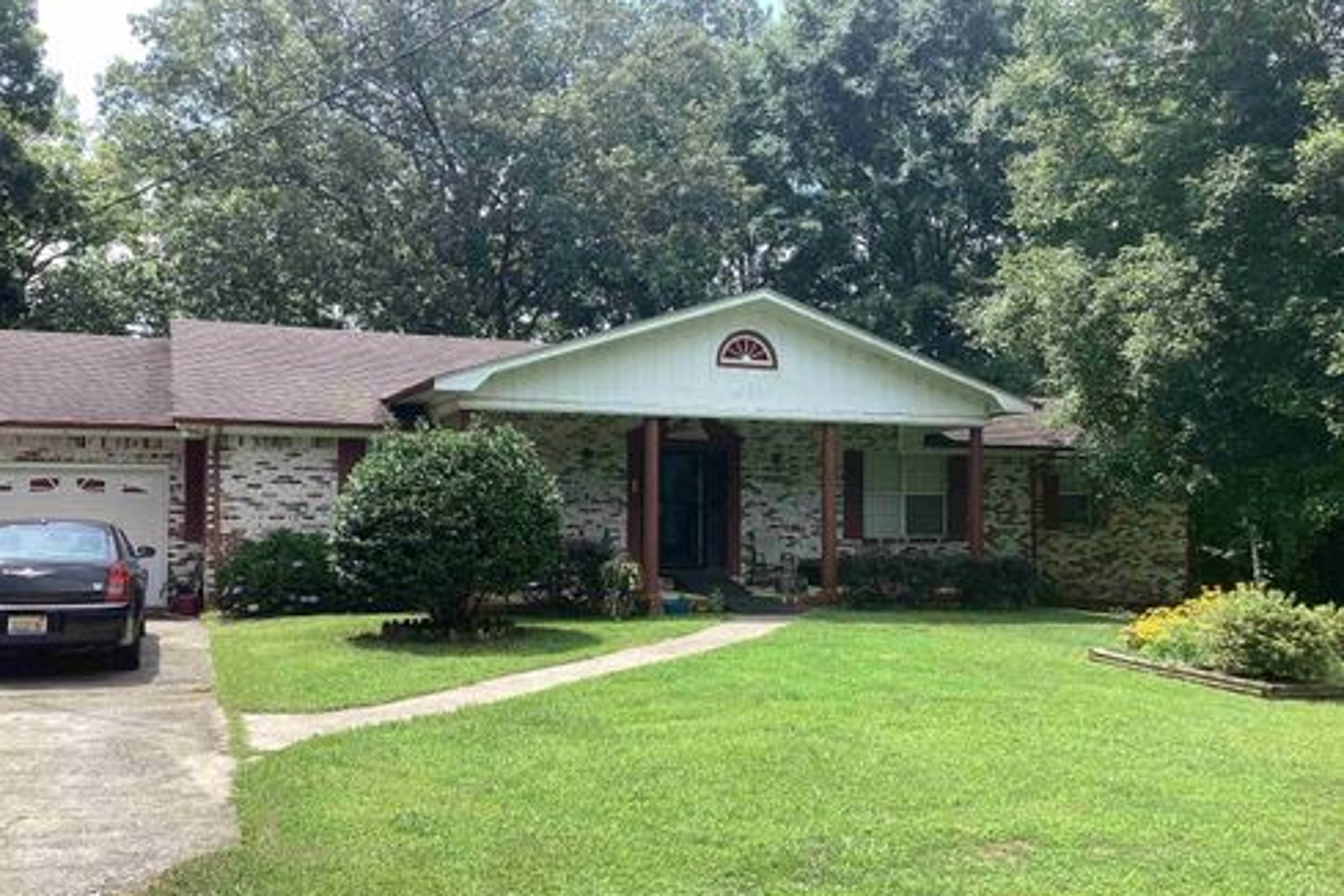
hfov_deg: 57.2
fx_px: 1232
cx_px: 660
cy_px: 482
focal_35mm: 33
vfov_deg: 39.9
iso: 25
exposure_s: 1/627
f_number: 2.4
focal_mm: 3.3
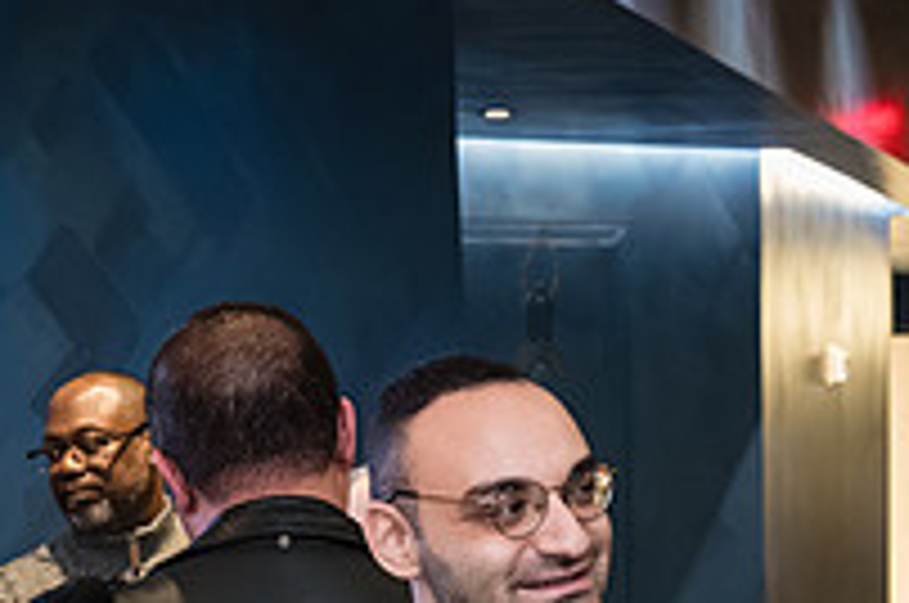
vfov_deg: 9.4
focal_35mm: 144
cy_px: 644
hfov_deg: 14.3
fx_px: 3630
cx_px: 531
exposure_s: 1/200
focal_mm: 45
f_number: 4
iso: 6400
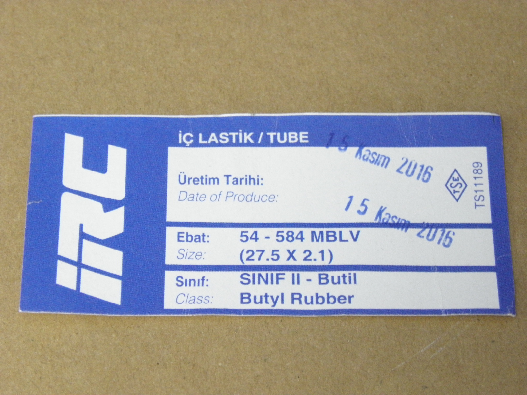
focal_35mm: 126
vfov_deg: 11.8
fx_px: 1918
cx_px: 264
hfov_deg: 15.6
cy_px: 198
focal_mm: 22.44
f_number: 4.4
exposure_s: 1/2
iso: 400
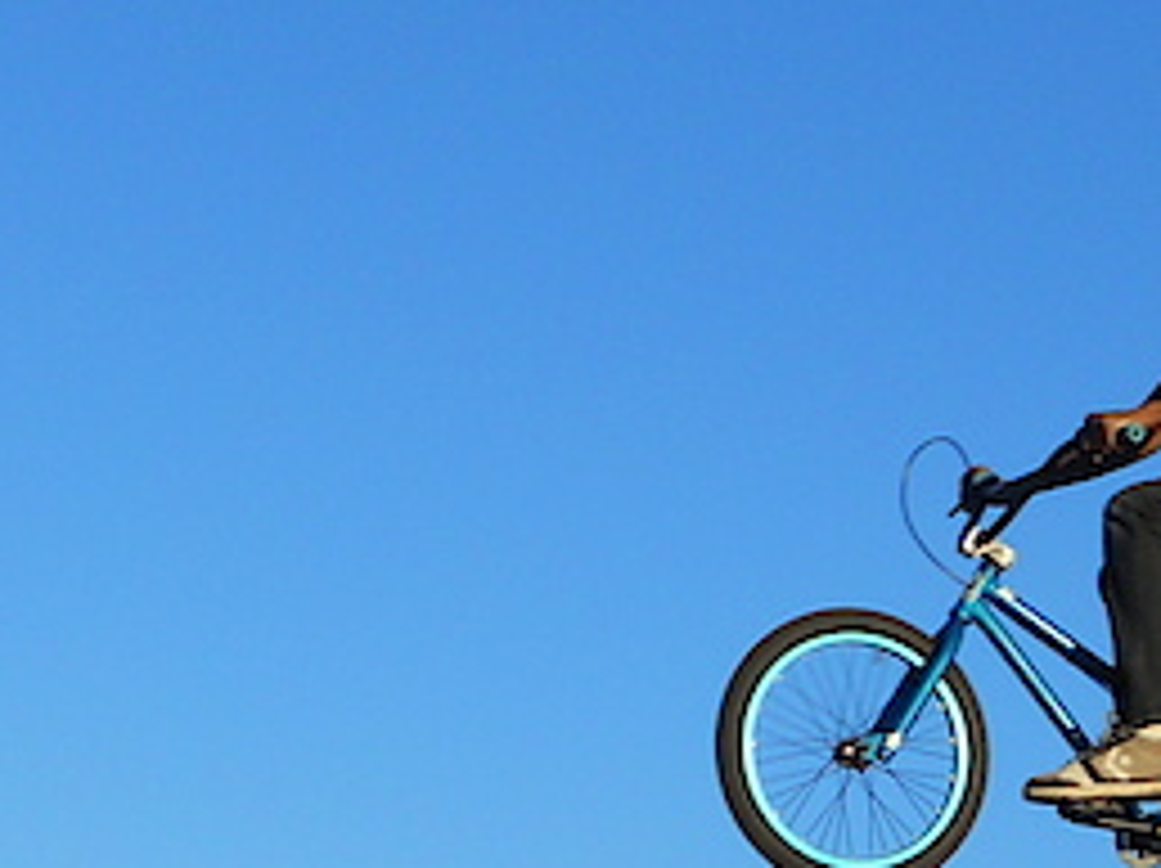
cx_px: 958
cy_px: 989
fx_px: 5060
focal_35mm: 151
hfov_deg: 13.0
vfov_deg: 9.7
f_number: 3.9
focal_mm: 6.9
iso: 80
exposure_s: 1/500
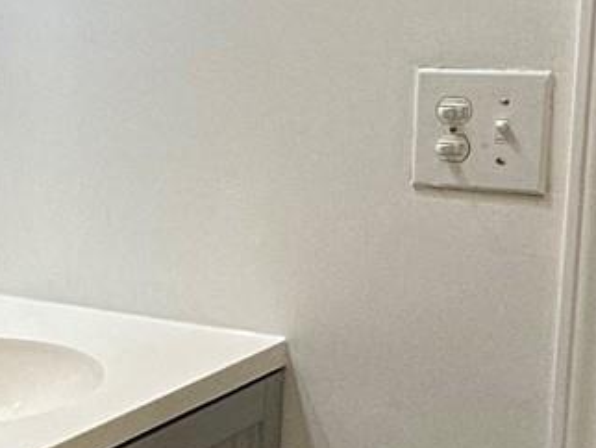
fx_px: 1533
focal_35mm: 89
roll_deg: +1.0
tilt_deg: -7.9
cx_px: -396
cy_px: 205
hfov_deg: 18.4
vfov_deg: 16.6
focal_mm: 2.22
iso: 125
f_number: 2.2
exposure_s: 1/120
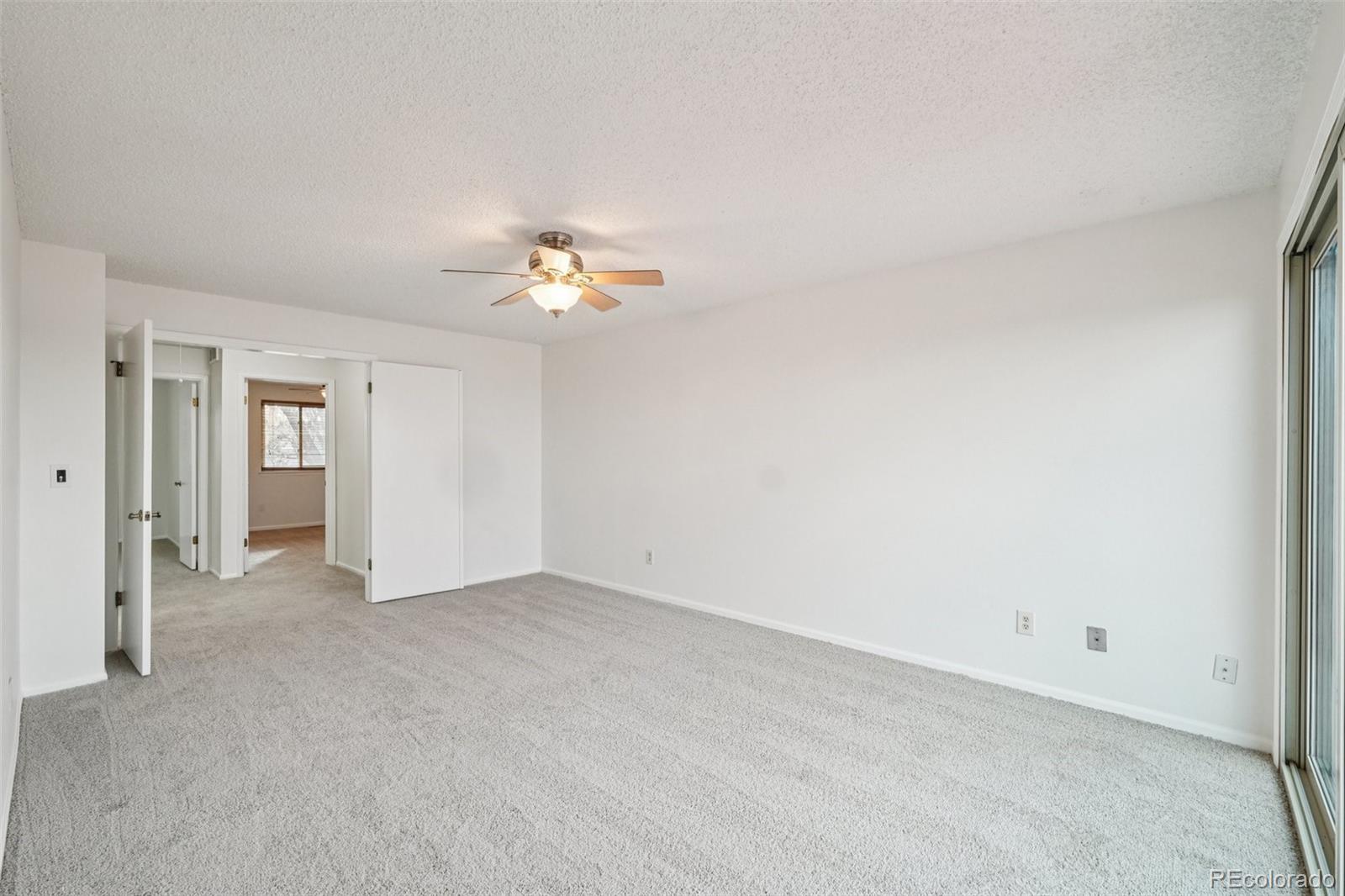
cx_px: 672
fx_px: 560
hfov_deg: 100.4
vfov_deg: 77.3
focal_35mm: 15
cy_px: 448
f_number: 8
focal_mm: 10
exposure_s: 1/40
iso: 800
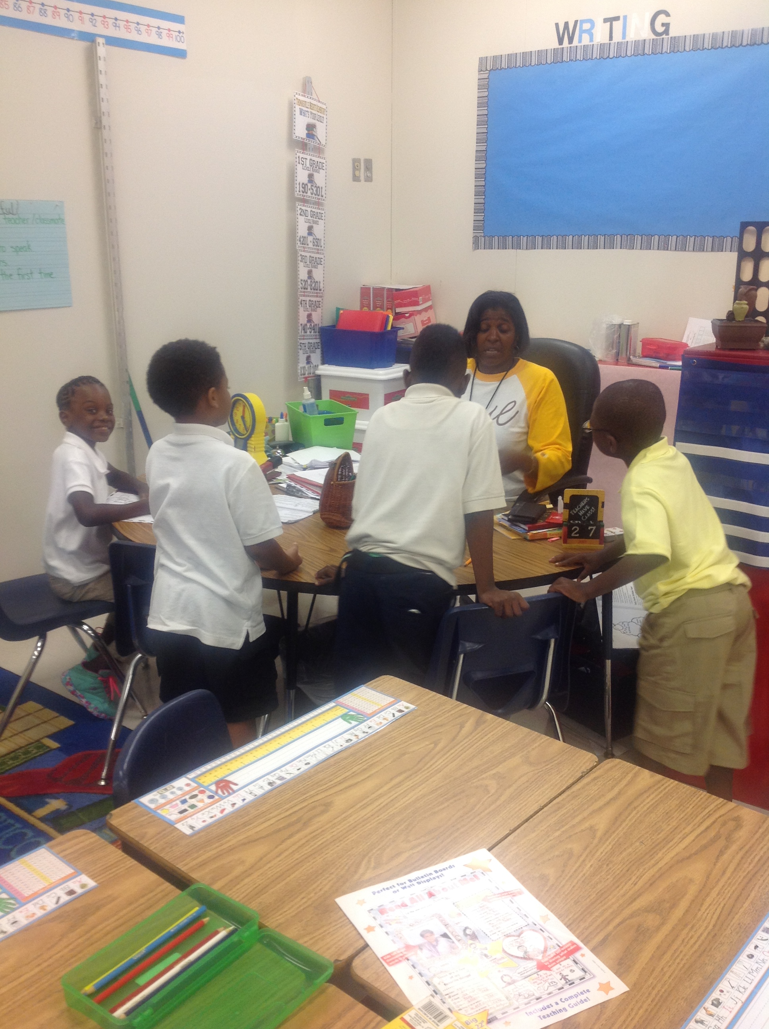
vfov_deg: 52.7
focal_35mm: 35
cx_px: 384
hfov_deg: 40.6
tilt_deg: -14.7
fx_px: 1039
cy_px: 514
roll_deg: +0.0
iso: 50
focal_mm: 4.28
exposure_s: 1/17
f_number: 2.4
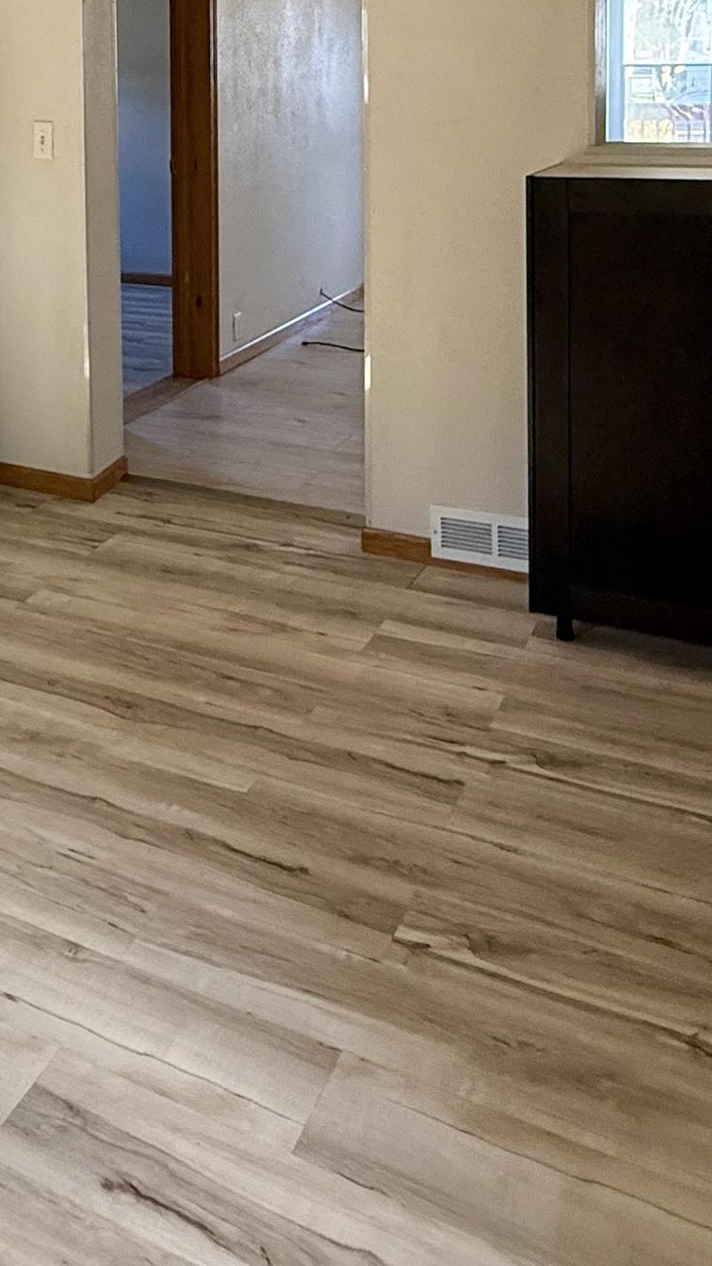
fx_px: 1209
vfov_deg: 50.1
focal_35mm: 36
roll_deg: +1.5
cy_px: 162
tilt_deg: -3.9
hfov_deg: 32.1
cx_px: 162
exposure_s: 1/99
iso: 250
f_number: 2.2
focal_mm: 2.22
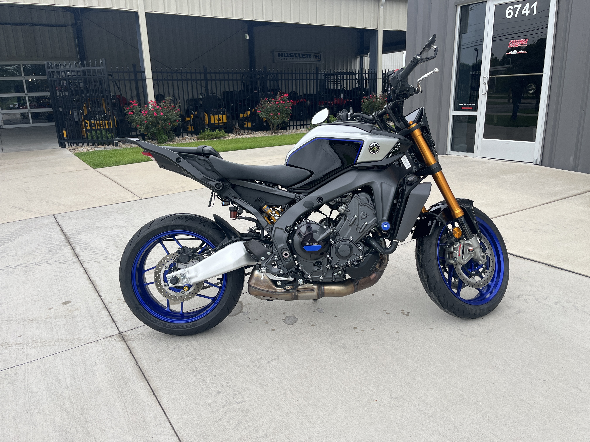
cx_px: 295
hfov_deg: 67.3
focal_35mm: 26
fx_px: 443
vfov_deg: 53.1
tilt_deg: -16.5
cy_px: 221
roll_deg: +1.7
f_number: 1.6
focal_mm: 5.1
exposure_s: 1/852
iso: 50
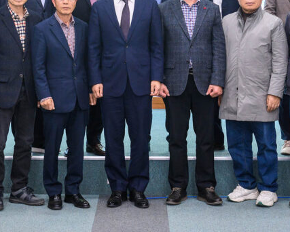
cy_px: 7
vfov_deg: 15.3
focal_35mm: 99
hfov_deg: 19.4
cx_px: 148
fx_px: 850
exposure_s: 1/125
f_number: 5.6
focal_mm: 44
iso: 1600
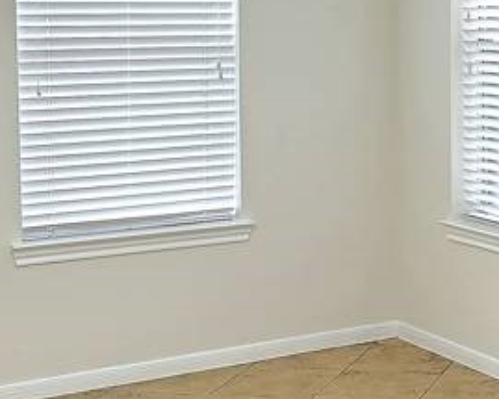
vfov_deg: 17.4
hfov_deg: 20.3
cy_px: 108
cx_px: 603
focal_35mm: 88
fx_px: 1299
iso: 400
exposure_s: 1/30
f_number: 4
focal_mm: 14
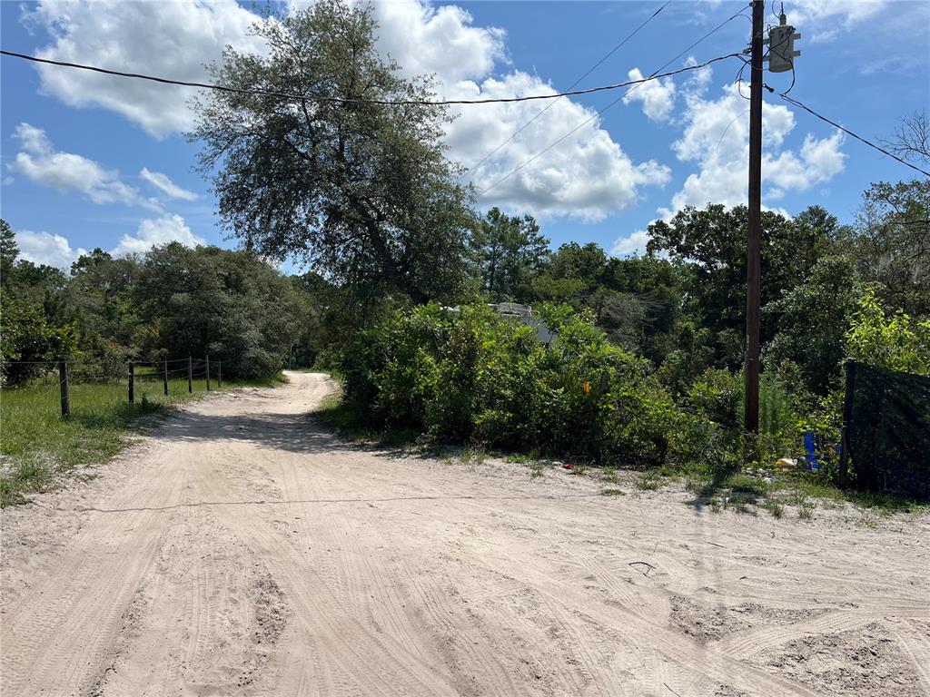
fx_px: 699
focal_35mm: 26
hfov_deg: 67.3
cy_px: 348
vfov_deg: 53.1
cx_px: 465
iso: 50
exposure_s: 1/5556
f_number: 1.6
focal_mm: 5.1
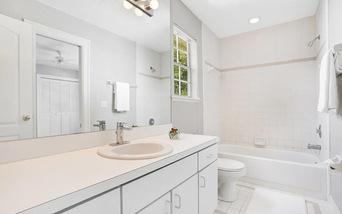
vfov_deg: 68.0
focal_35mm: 17
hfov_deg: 94.3
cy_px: 113
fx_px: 158
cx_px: 174
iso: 500
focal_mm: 16
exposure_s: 1/50
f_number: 8
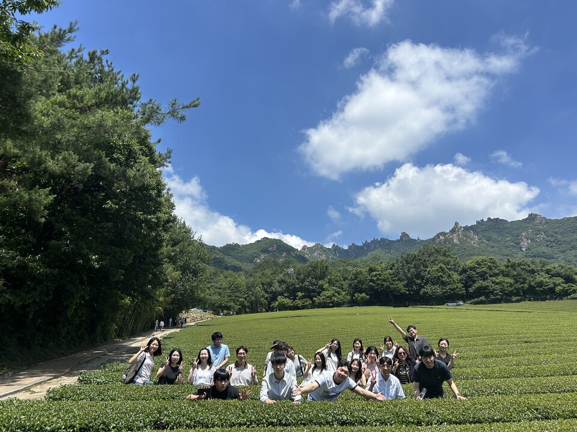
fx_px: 433
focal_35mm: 26
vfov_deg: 53.1
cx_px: 288
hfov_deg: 67.3
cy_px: 216
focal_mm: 5.7
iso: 50
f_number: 1.5
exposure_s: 1/5319
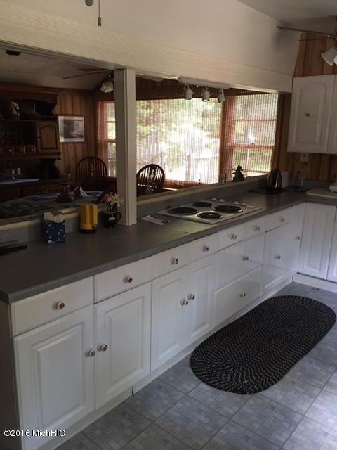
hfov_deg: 48.2
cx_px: 168
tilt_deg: -14.3
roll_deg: -1.1
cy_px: 225
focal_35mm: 29
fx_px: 376
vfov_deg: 61.7
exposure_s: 1/15
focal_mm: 4.15
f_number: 2.2
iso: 80
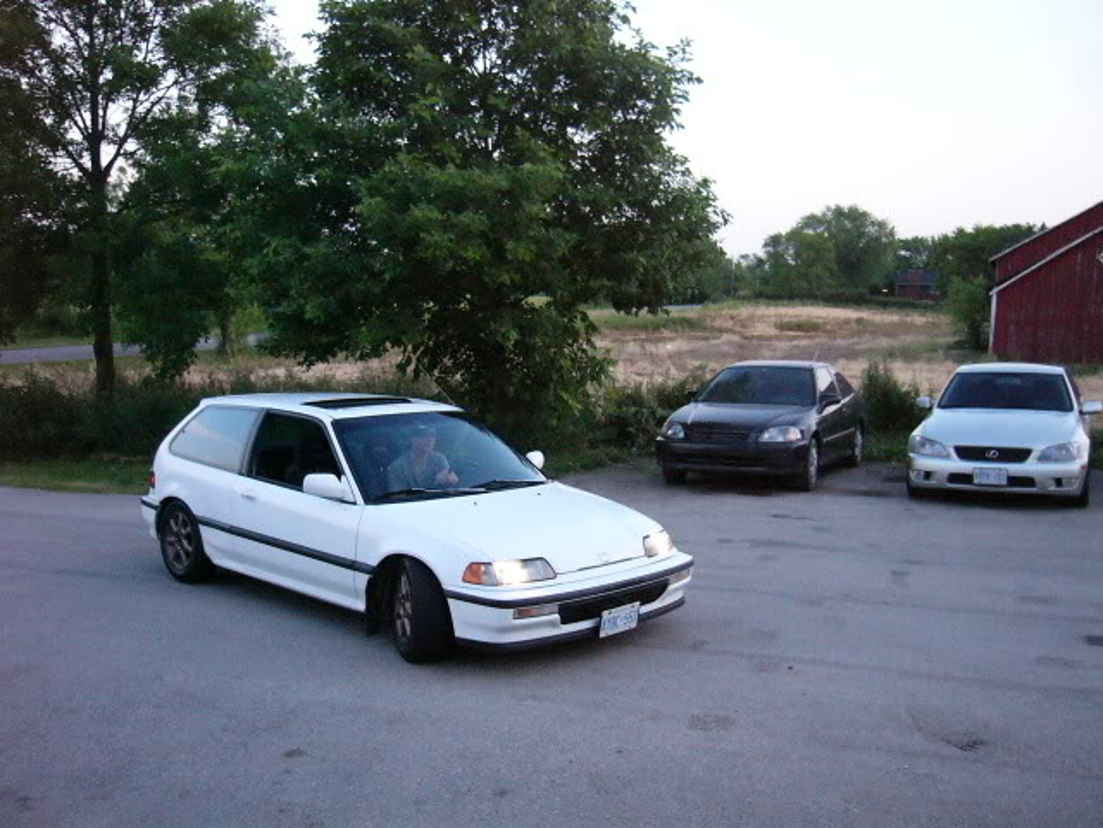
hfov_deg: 52.6
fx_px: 1115
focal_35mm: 35
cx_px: 552
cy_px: 414
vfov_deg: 40.7
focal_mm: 5.8
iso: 400
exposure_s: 1/125
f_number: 2.8
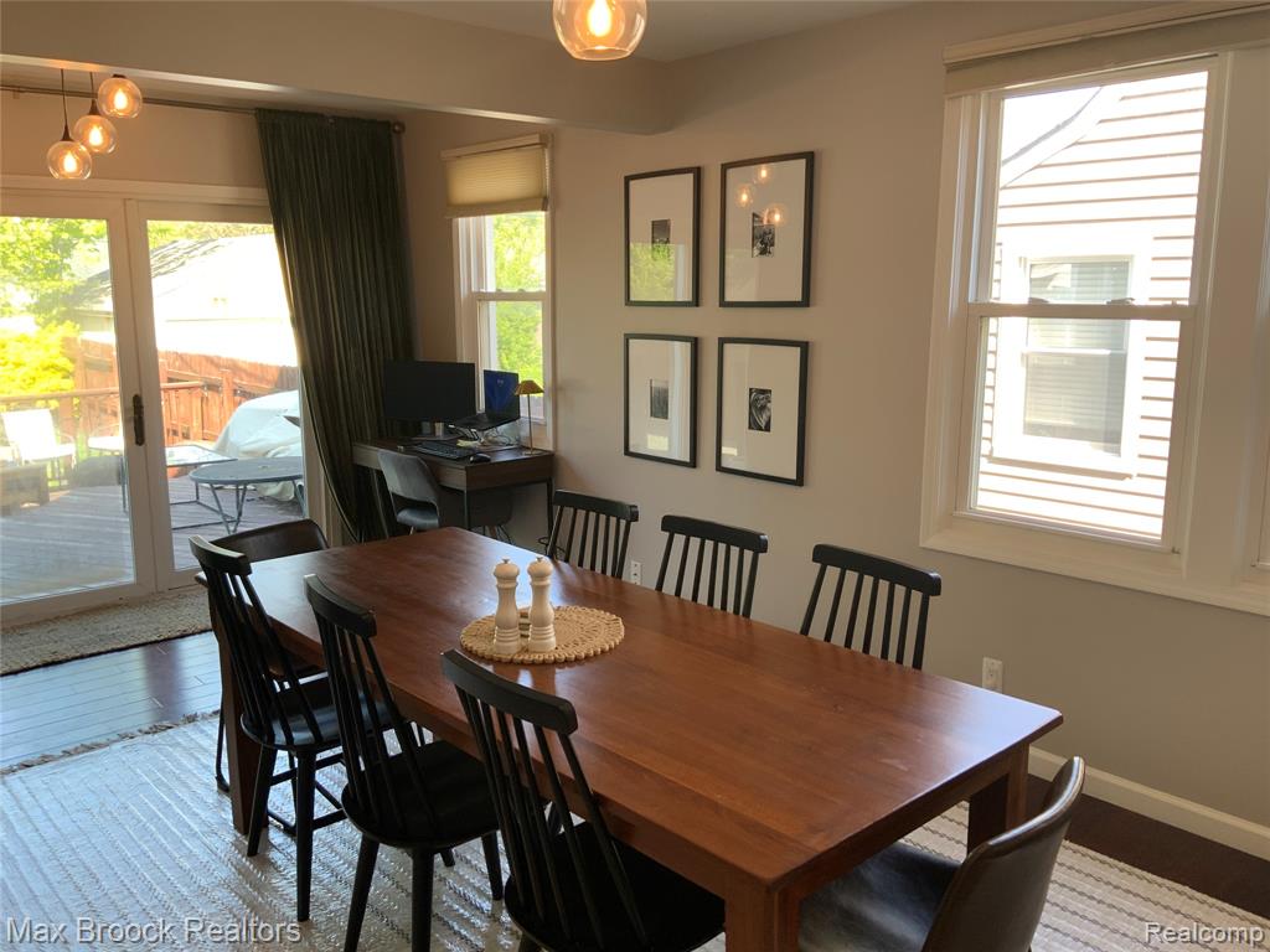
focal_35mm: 29
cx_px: 635
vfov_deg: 48.2
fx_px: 1064
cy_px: 476
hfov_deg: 61.7
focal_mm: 3
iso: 40
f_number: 1.8
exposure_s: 1/120
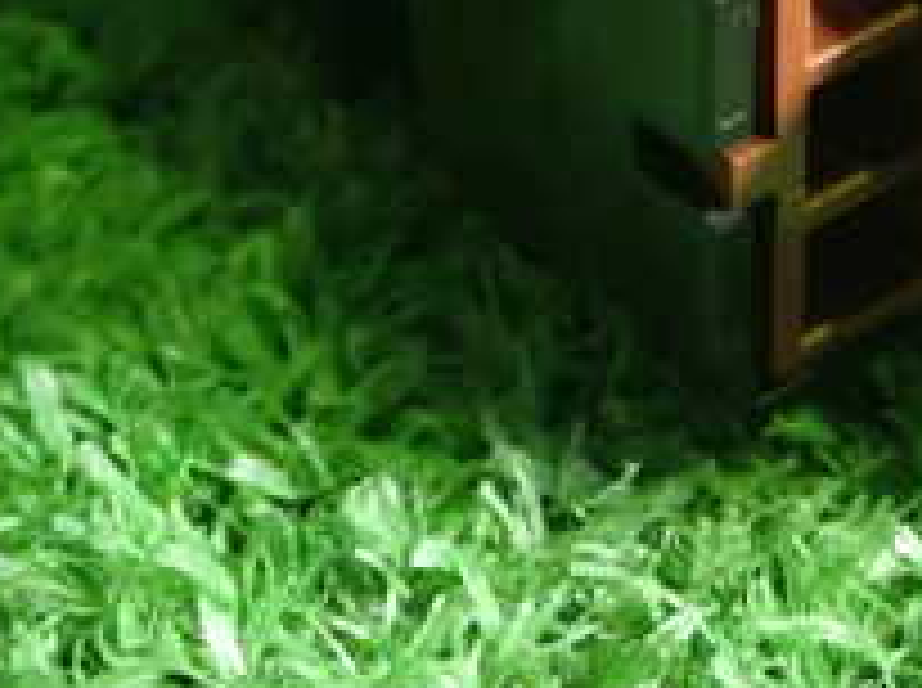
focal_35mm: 129
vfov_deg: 11.1
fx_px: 3430
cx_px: 877
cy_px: -292
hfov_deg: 15.1
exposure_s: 1/40
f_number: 2.9
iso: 800
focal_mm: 7.84
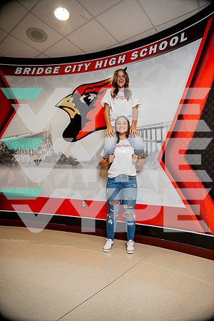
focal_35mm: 20
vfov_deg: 84.0
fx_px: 178
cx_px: 107
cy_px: 160
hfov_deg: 61.9
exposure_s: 1/250
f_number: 4
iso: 400
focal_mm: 20
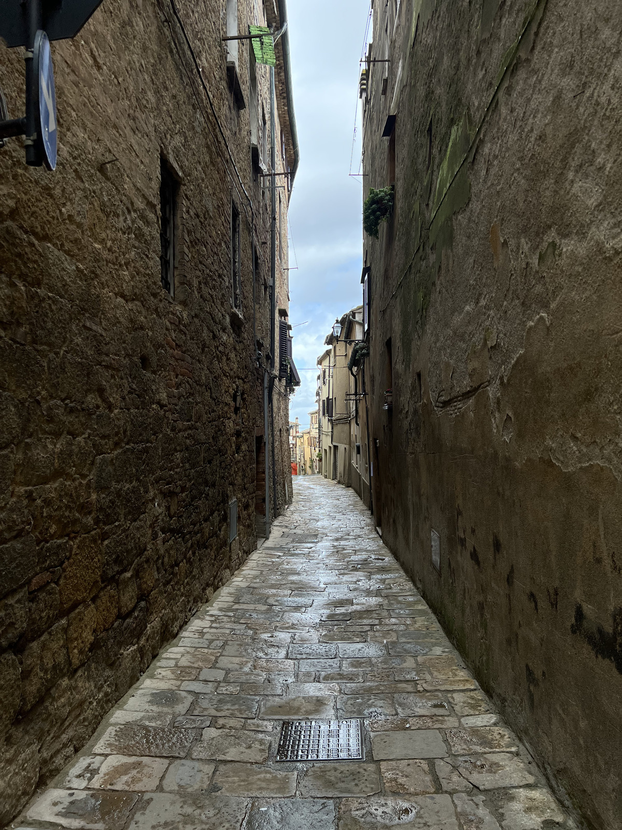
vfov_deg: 67.3
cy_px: 415
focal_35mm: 26
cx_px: 311
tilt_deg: +2.3
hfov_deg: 53.1
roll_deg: +1.0
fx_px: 623
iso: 50
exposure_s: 1/1252
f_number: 1.5
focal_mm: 5.7
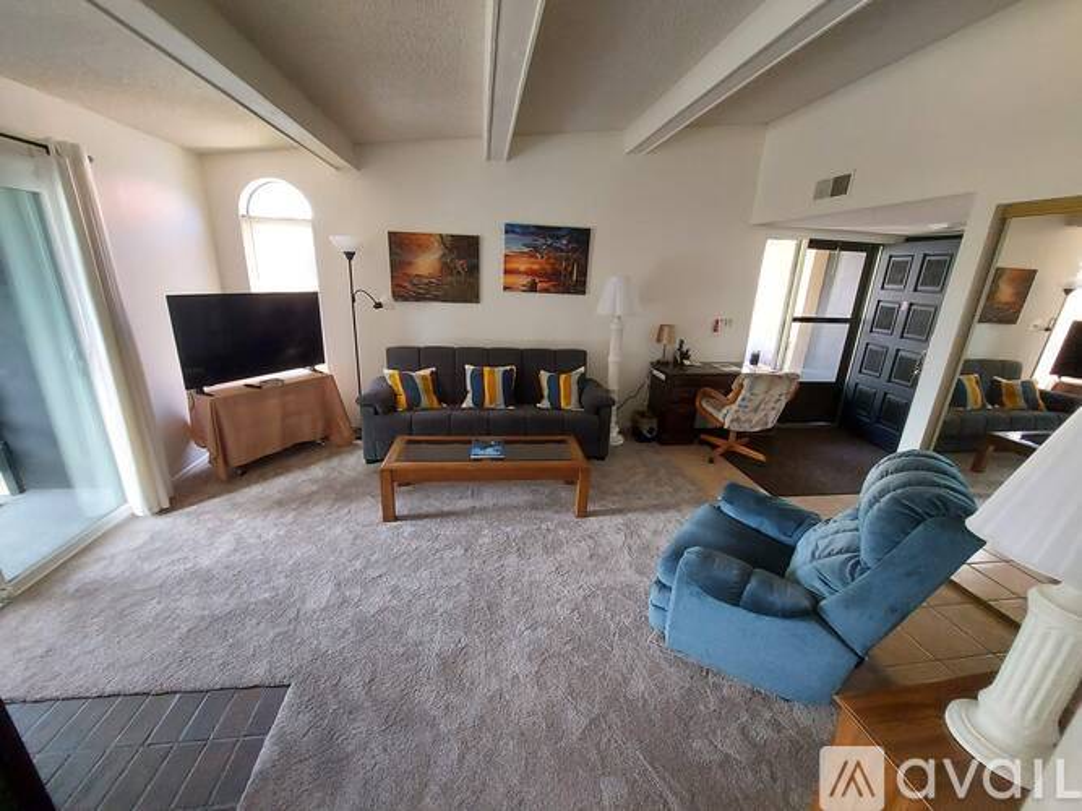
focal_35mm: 13
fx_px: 406
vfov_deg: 89.9
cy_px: 406
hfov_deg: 106.2
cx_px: 541
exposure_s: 1/40
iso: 250
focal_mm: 1.74
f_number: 2.2
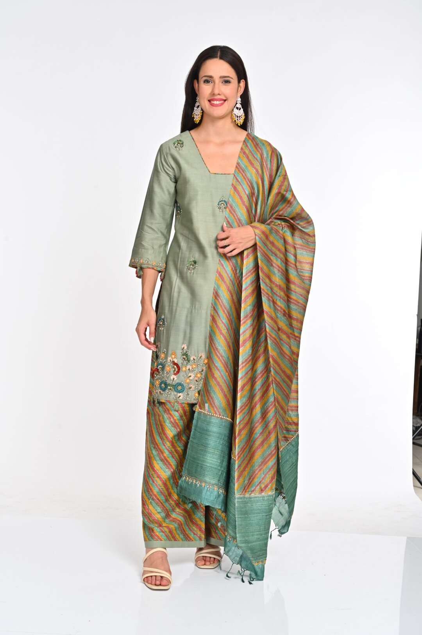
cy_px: 318
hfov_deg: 26.5
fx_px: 898
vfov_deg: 38.9
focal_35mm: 51
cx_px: 211
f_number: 8
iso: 320
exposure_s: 1/160
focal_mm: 51
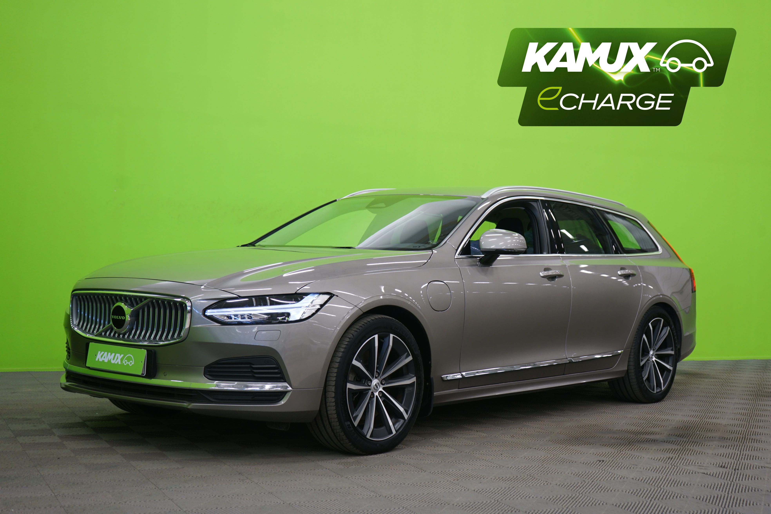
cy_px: 257
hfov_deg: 40.3
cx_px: 386
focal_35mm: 49
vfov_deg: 27.5
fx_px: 1049
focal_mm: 49
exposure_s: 1/10
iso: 400
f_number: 4.5
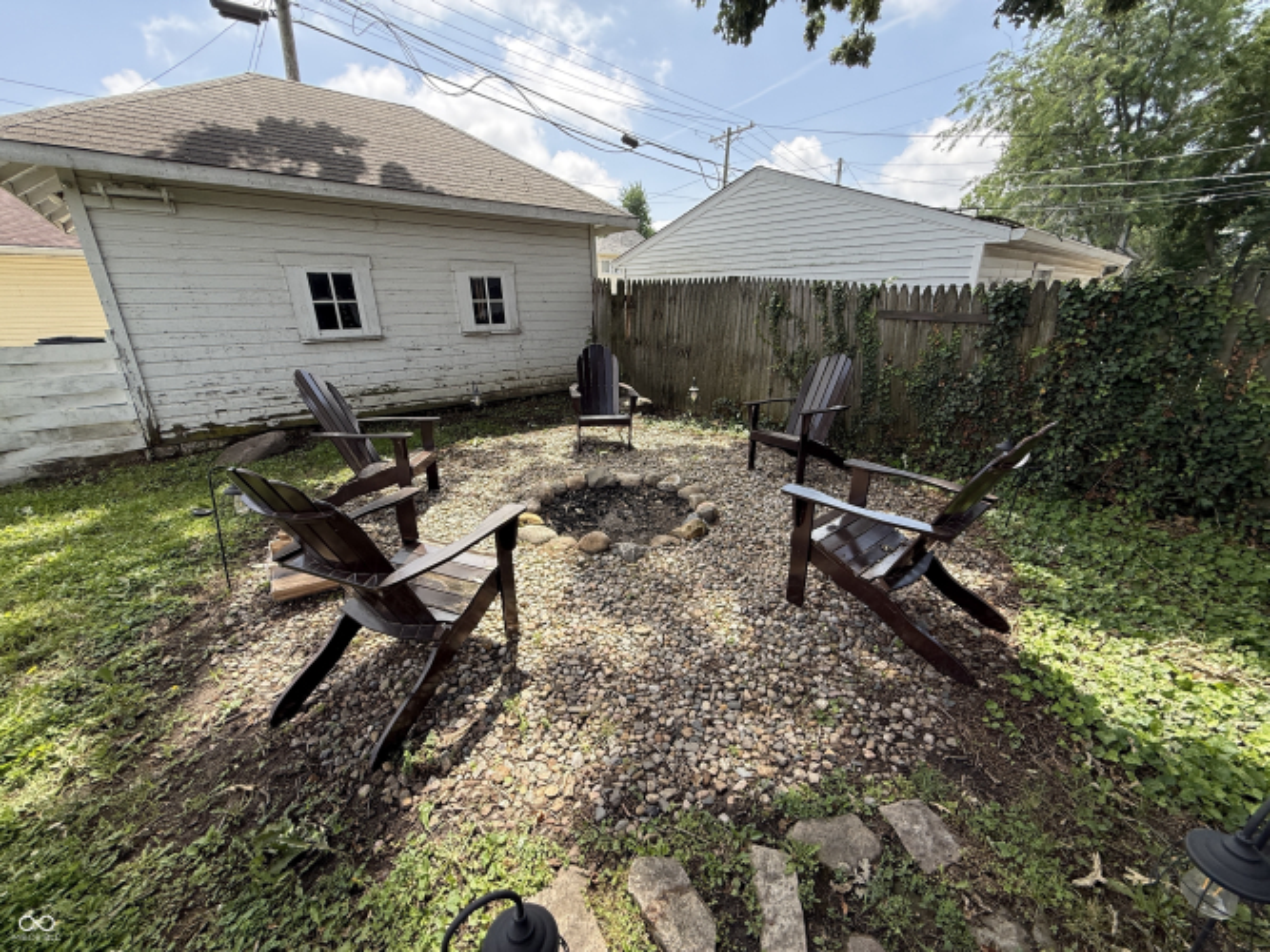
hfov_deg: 102.1
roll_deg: +0.0
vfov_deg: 85.7
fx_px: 514
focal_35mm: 14
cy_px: 476
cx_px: 635
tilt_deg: -19.2
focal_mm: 2.22
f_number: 2.2
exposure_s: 1/411
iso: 50
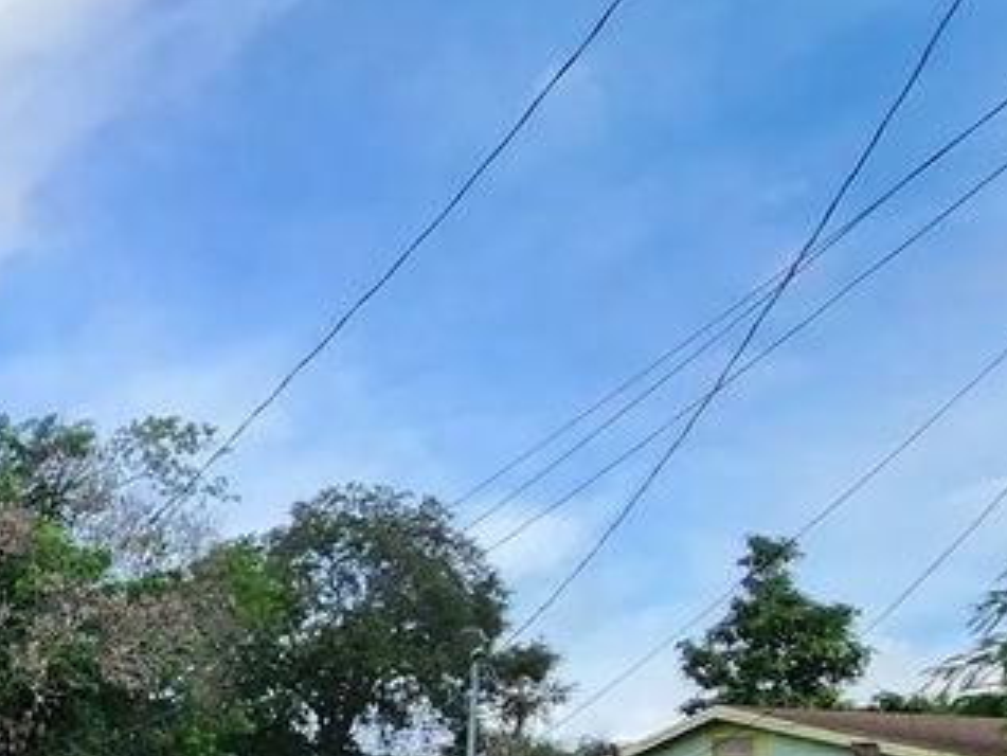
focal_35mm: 42
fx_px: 1222
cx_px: -445
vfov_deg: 30.7
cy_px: 832
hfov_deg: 29.9
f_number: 2.2
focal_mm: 2.2
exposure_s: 1/1350
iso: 50
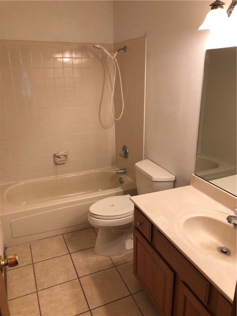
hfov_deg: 49.7
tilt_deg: -20.6
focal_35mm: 28
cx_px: 118
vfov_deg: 63.4
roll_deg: +0.3
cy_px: 158
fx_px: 256
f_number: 1.8
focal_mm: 4
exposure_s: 1/30
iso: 32
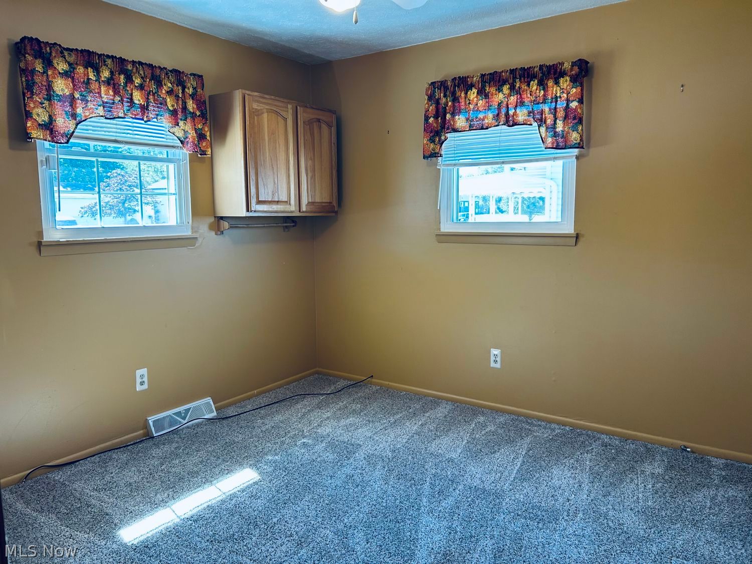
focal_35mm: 26
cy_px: 282
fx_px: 565
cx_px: 376
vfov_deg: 53.1
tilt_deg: -6.1
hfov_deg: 67.3
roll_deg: +1.3
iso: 80
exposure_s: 1/60
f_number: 1.5
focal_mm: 5.7
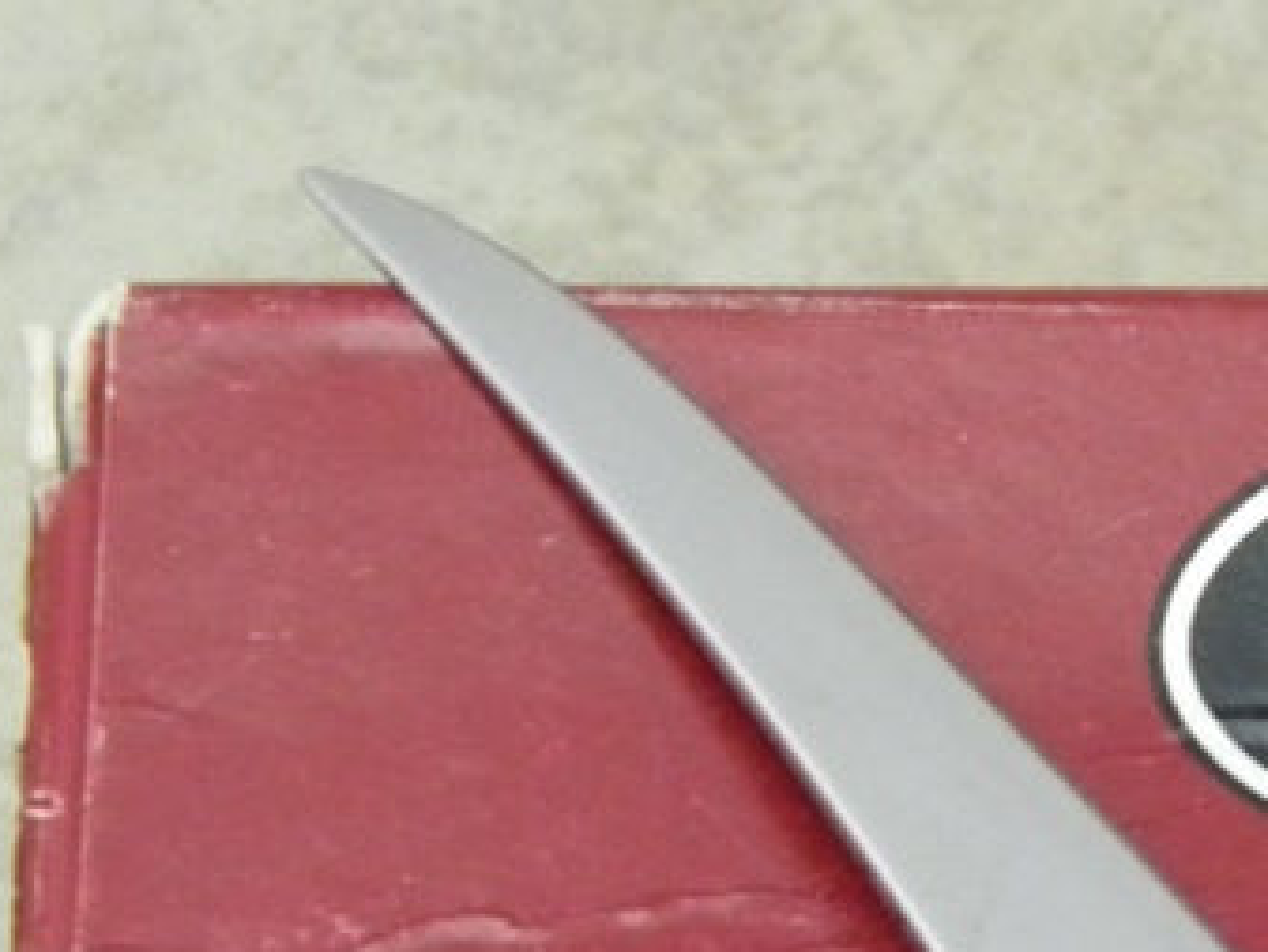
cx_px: 1644
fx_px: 9014
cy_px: 869
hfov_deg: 7.9
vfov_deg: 6.0
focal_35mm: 246
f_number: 4.5
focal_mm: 15.1
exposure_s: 1/25.6
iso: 400
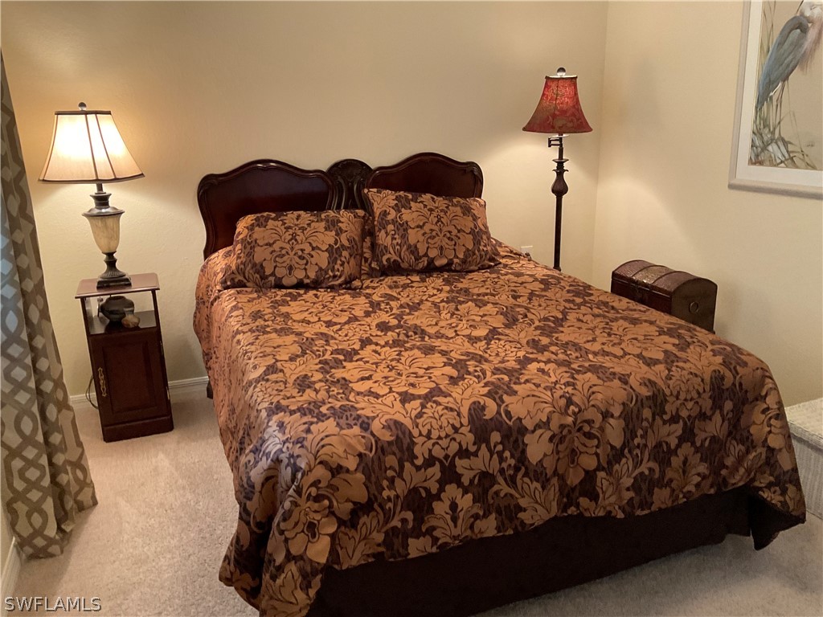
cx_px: 412
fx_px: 689
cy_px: 308
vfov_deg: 48.2
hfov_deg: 61.7
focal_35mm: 29
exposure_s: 1/60
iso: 250
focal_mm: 3
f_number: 1.8
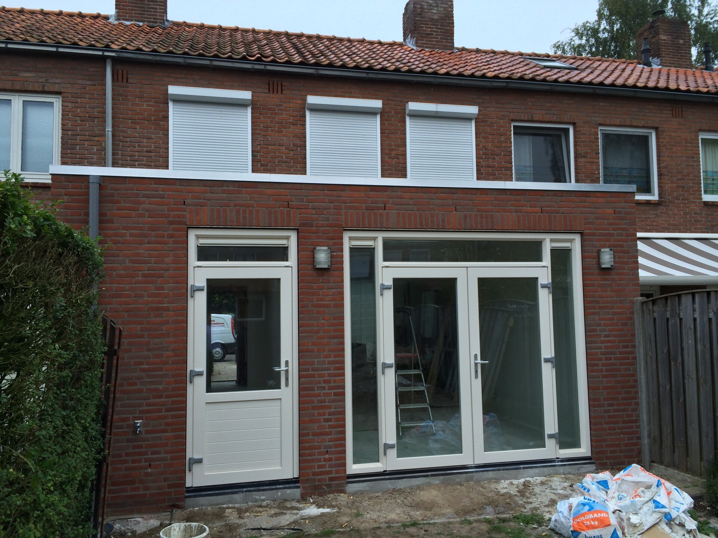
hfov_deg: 60.0
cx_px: 359
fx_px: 622
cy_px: 269
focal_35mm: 30
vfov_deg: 46.8
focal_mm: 4.12
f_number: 2.2
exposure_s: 1/60
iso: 50
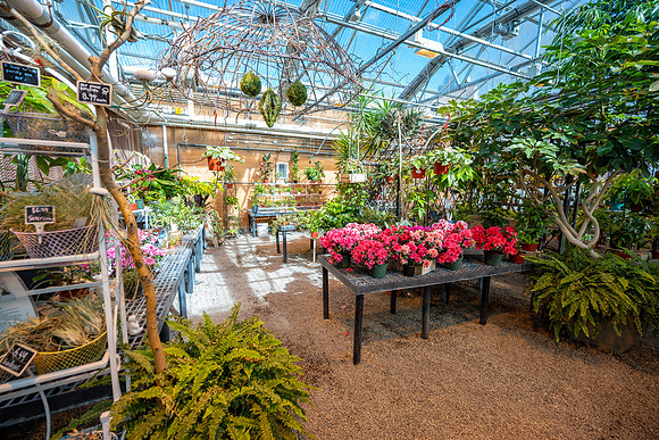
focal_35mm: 14
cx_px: 330
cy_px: 220
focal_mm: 14
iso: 100
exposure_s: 1/160
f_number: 4
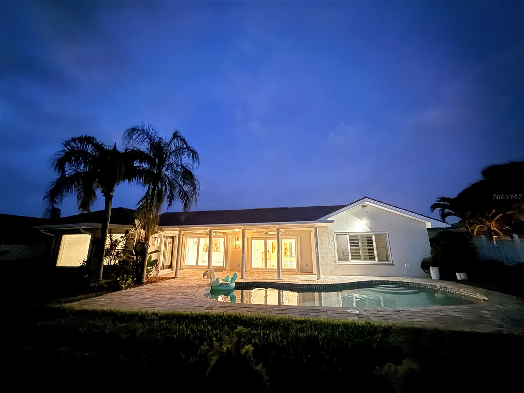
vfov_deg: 85.7
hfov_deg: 102.1
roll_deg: -1.8
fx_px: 212
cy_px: 196
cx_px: 262
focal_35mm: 14
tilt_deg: +14.7
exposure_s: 1/20
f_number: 2.2
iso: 1600
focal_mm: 2.22
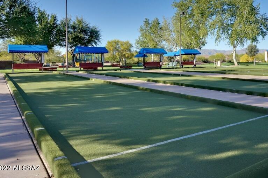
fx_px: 238
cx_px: 168
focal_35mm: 32
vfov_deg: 40.6
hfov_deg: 58.0
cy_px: 60
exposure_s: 1/125
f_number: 16
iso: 400
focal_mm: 16
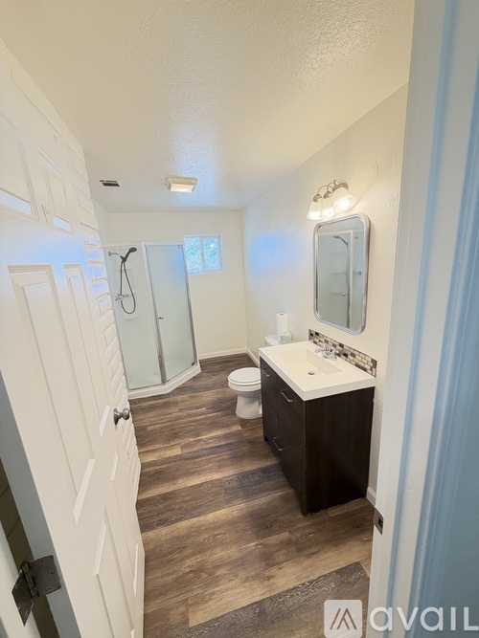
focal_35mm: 14
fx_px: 258
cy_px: 319
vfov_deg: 102.1
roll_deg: +2.6
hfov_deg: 85.7
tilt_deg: -12.8
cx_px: 240
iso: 320
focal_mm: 2.22
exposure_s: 1/60
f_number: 2.2
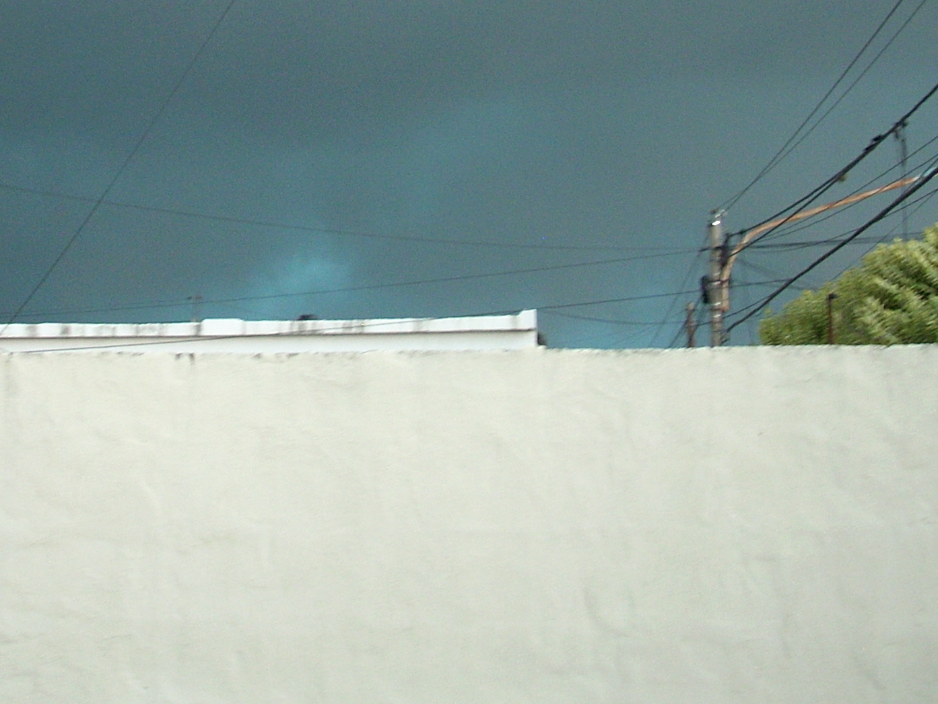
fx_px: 1843
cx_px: 279
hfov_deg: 28.3
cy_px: 94
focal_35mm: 68
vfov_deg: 21.2
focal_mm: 6.2
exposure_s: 1/30
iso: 161
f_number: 2.8
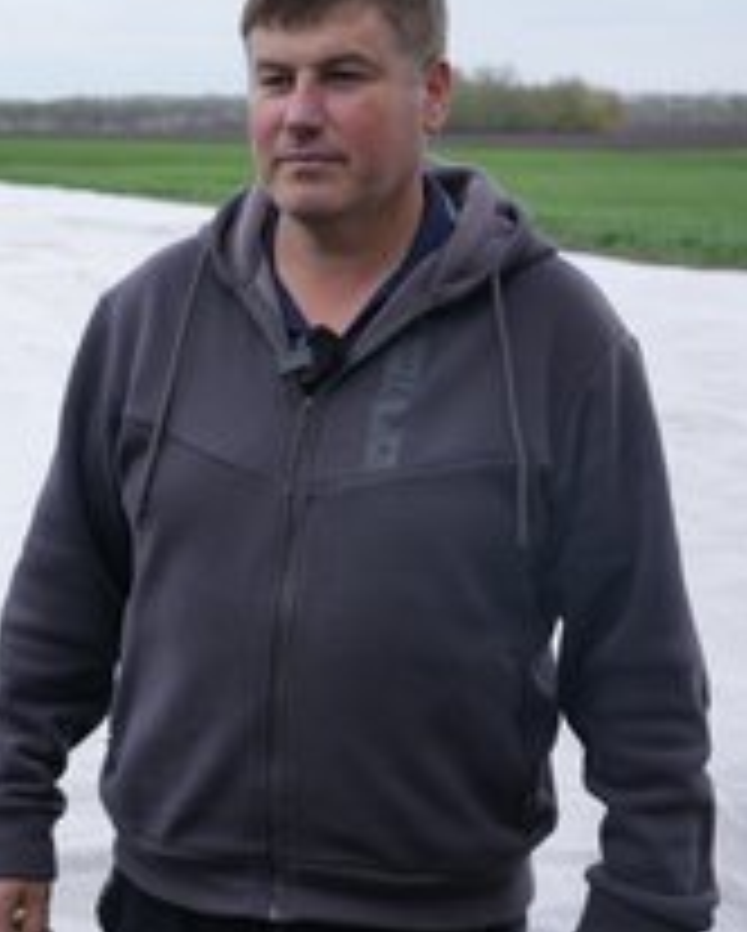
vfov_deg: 24.3
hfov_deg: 19.2
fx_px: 2152
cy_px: 344
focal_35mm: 78
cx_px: 18
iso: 125
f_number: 5.6
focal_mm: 43
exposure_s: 1/250
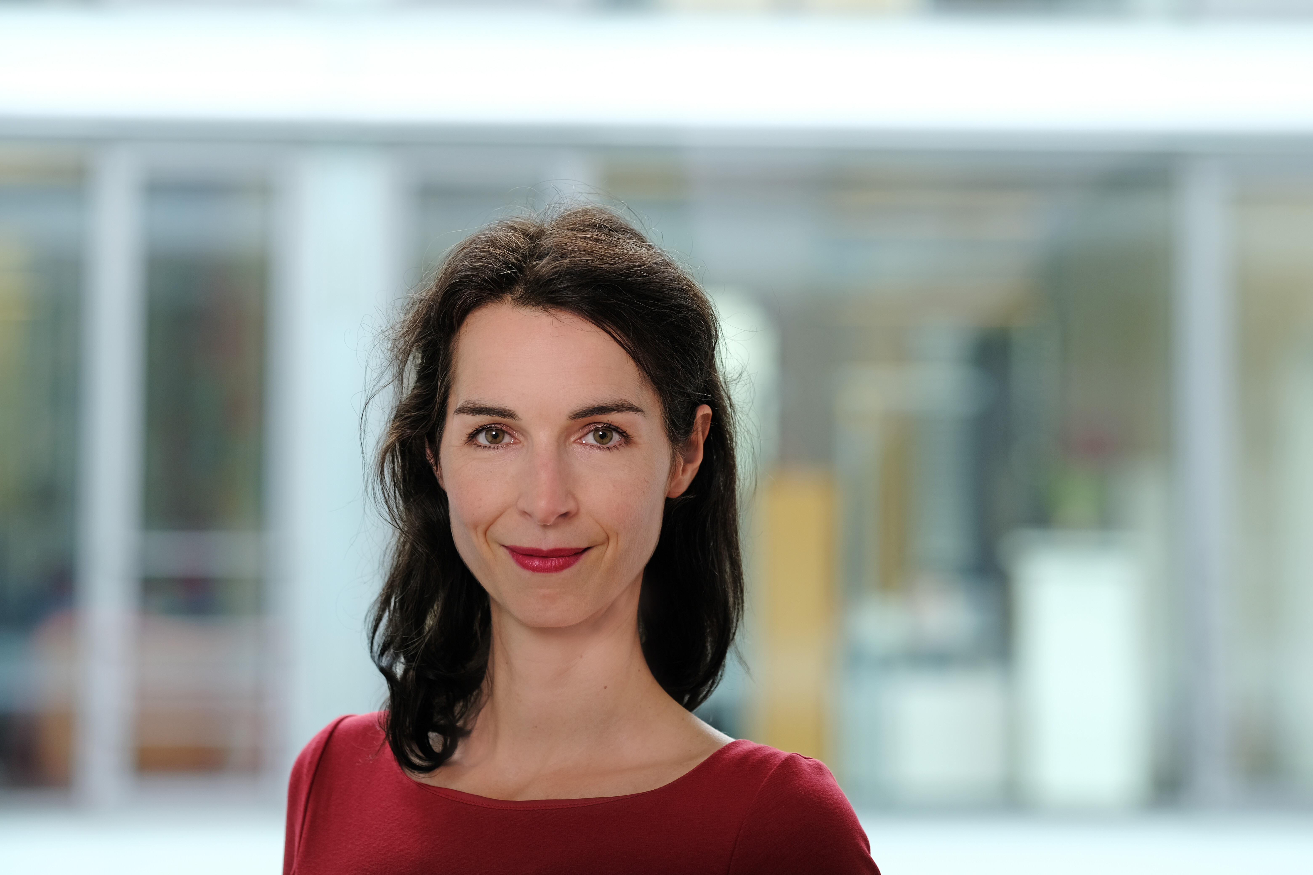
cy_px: 438
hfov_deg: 15.2
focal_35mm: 135
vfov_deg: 10.2
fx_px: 4923
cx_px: 656
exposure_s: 1/125
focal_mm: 90
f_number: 2.5
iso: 160
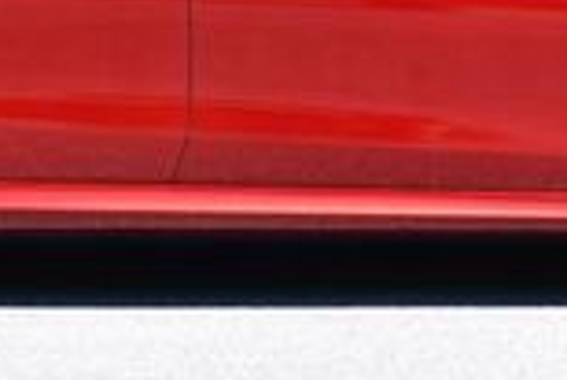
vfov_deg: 5.6
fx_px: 3799
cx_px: 272
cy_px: -243
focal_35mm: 241
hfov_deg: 8.5
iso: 180
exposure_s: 1/250
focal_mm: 29
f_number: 8
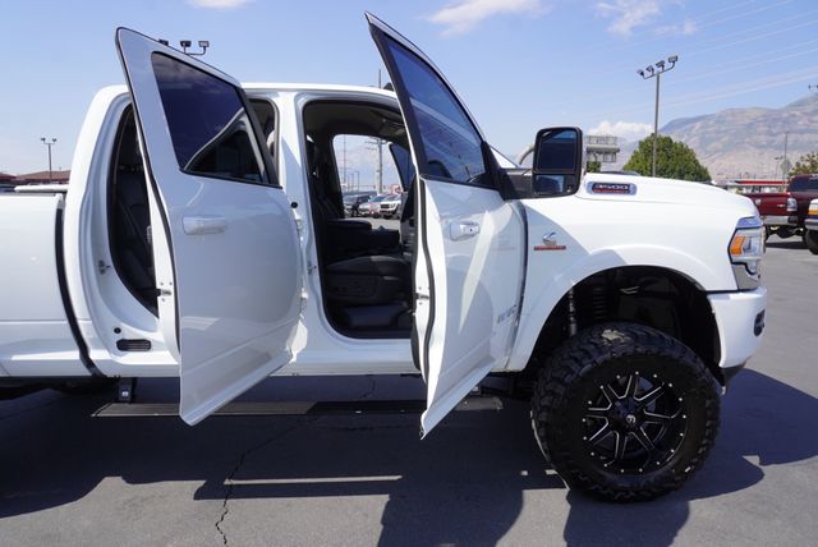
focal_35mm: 24
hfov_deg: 73.7
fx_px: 546
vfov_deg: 53.2
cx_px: 409
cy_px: 274
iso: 100
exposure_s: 1/125
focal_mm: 16
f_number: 9
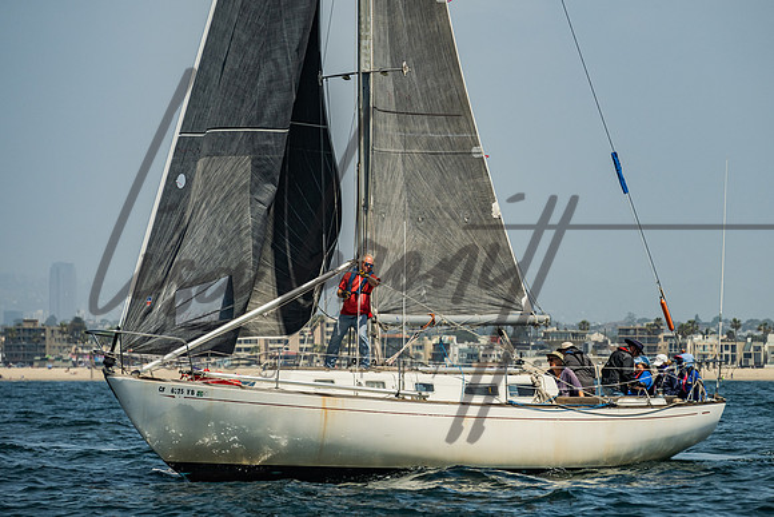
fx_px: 5505
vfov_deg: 5.4
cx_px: 419
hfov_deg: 8.0
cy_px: 234
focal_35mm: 256
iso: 320
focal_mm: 190
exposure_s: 1/1600
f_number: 6.3
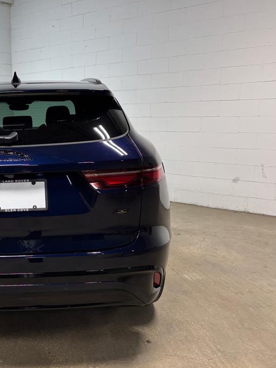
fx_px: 404
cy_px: 180
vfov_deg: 49.0
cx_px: 18
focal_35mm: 38
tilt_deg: -10.4
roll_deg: +0.6
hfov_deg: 35.1
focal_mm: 5.96
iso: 40
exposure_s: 1/185
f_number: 1.6
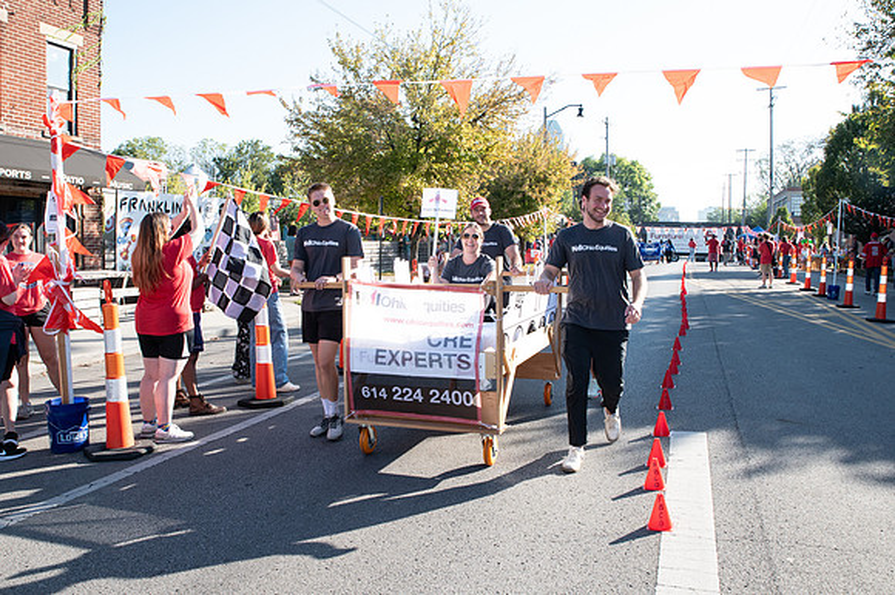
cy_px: 289
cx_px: 433
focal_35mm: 30
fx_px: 739
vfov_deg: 43.9
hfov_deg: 62.4
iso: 500
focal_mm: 24
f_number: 11
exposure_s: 1/200
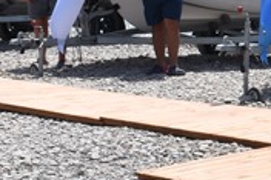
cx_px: 590
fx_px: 1316
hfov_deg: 10.5
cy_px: -16
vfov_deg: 7.8
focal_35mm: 175
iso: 100
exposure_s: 1/200
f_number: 10
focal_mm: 20
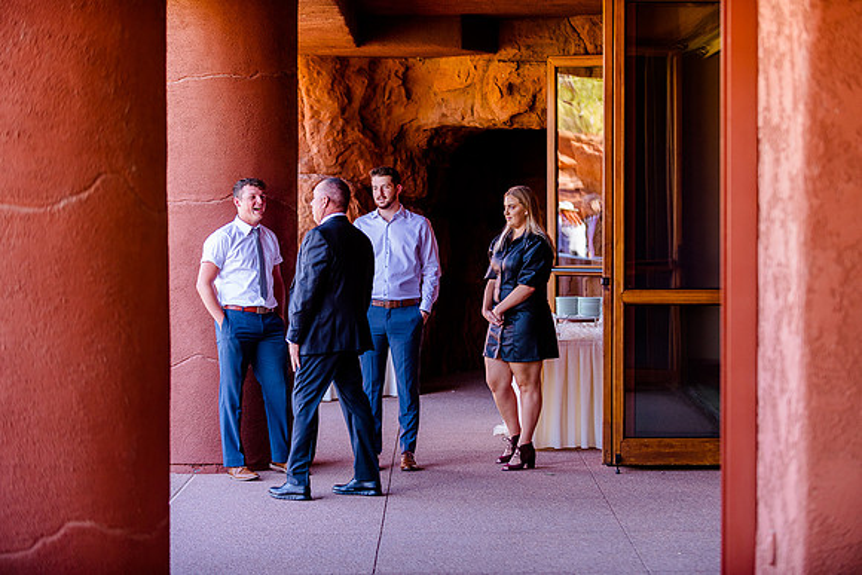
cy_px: 288
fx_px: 2060
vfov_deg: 15.9
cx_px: 431
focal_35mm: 86
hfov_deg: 23.6
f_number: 2.8
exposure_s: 1/200
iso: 500
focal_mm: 86
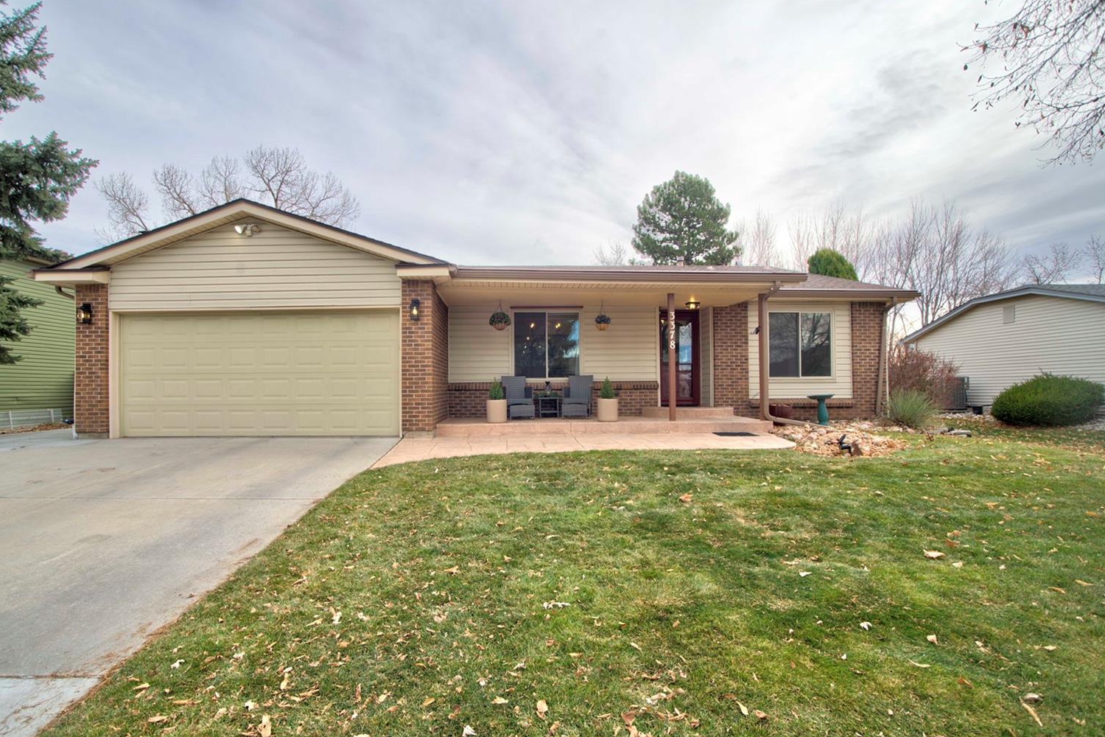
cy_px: 388
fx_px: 491
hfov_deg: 96.6
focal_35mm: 16
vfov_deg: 73.7
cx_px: 517
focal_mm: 15
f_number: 10
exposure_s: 1/60
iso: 100
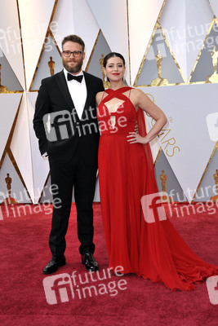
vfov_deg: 29.6
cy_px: 163
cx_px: 109
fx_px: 617
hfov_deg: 20.0
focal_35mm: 68
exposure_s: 1/250
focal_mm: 68
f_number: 7.1
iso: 1000
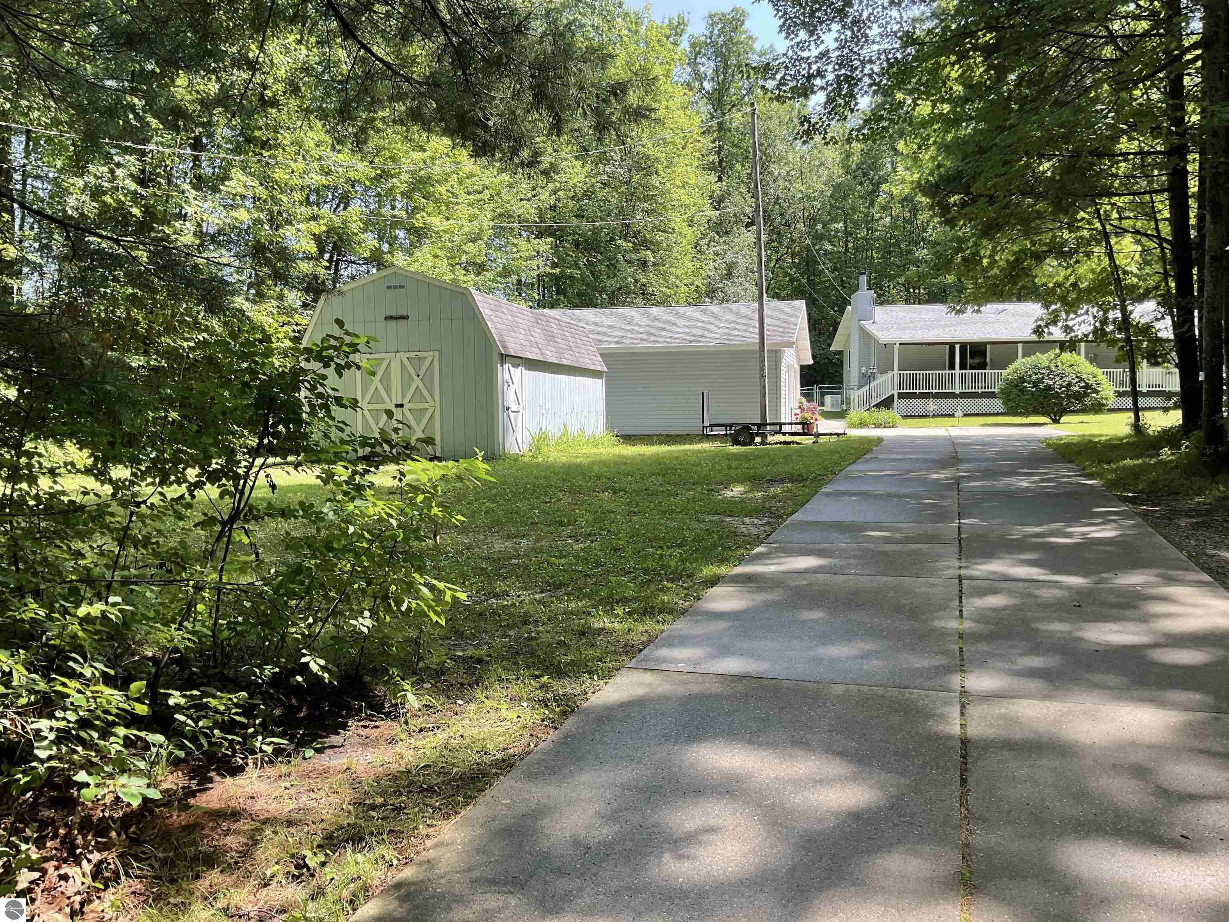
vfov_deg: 48.2
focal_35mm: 29
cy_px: 461
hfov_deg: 61.7
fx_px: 1030
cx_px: 614
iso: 16
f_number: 1.8
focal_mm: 3
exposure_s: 1/209
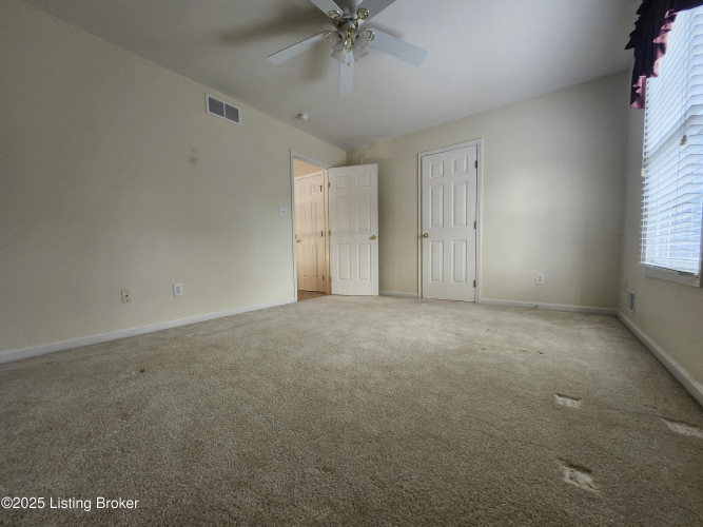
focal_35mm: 13
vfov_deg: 89.9
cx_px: 352
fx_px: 264
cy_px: 264
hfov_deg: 106.2
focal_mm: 1.74
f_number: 2.2
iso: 320
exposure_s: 1/60
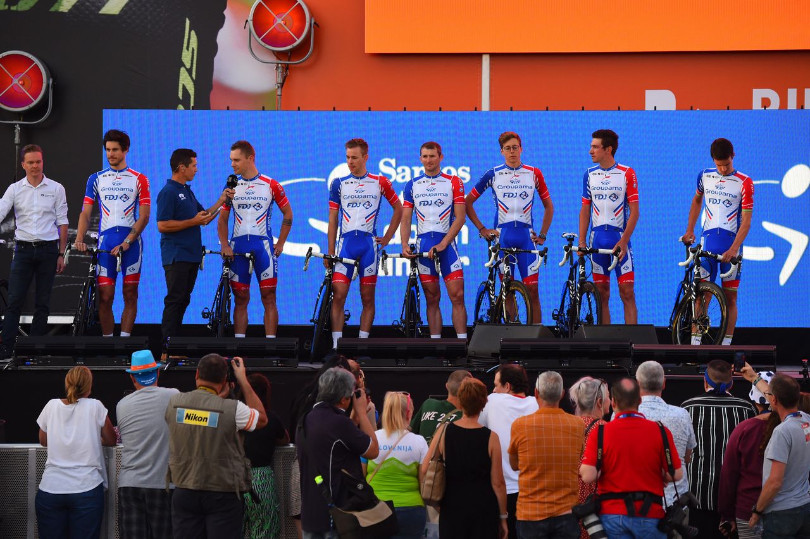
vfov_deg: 6.2
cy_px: 270
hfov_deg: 9.4
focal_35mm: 220
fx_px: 4947
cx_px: 405
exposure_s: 1/1250
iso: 1600
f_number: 5.6
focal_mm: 220
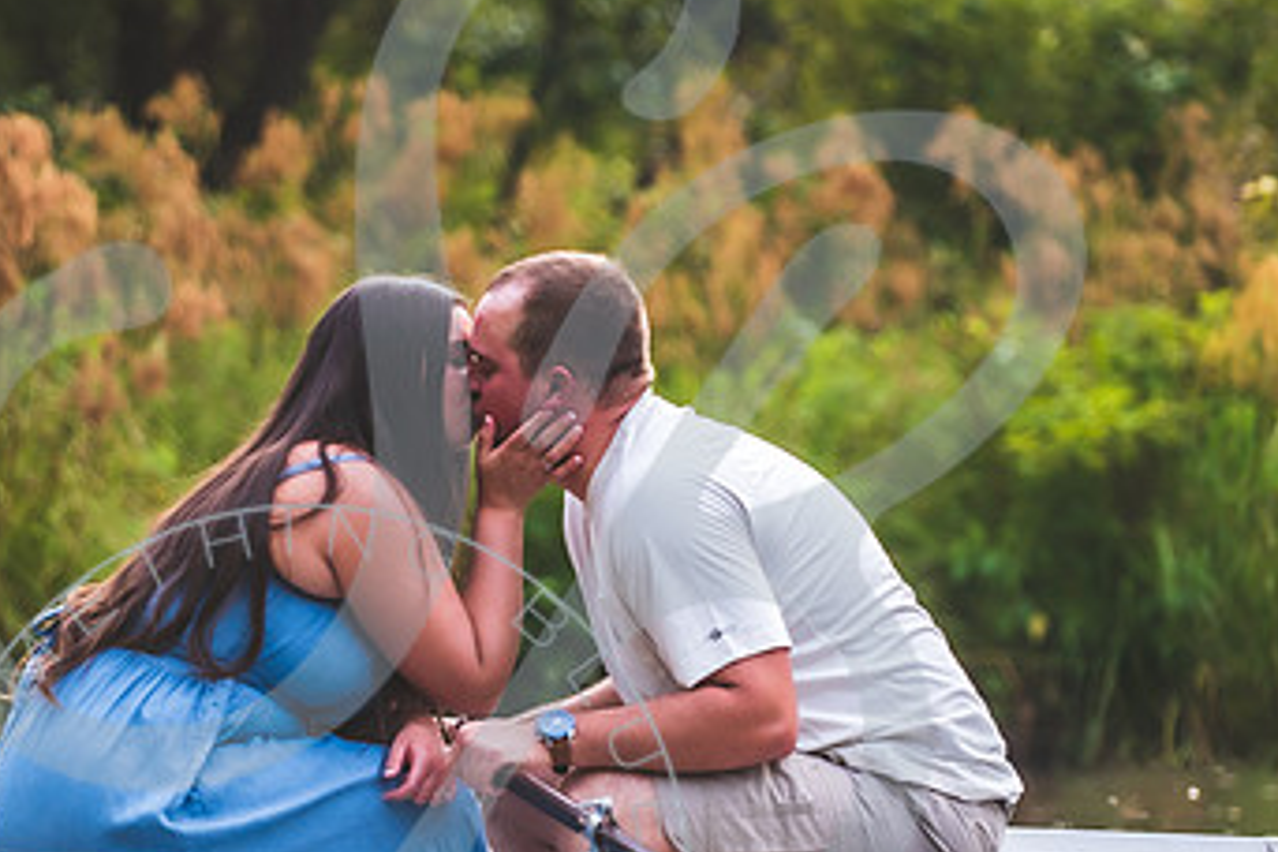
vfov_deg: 5.3
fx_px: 9194
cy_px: 507
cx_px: 593
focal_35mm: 259
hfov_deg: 8.0
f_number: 2.8
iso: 200
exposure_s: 1/200
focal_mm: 140
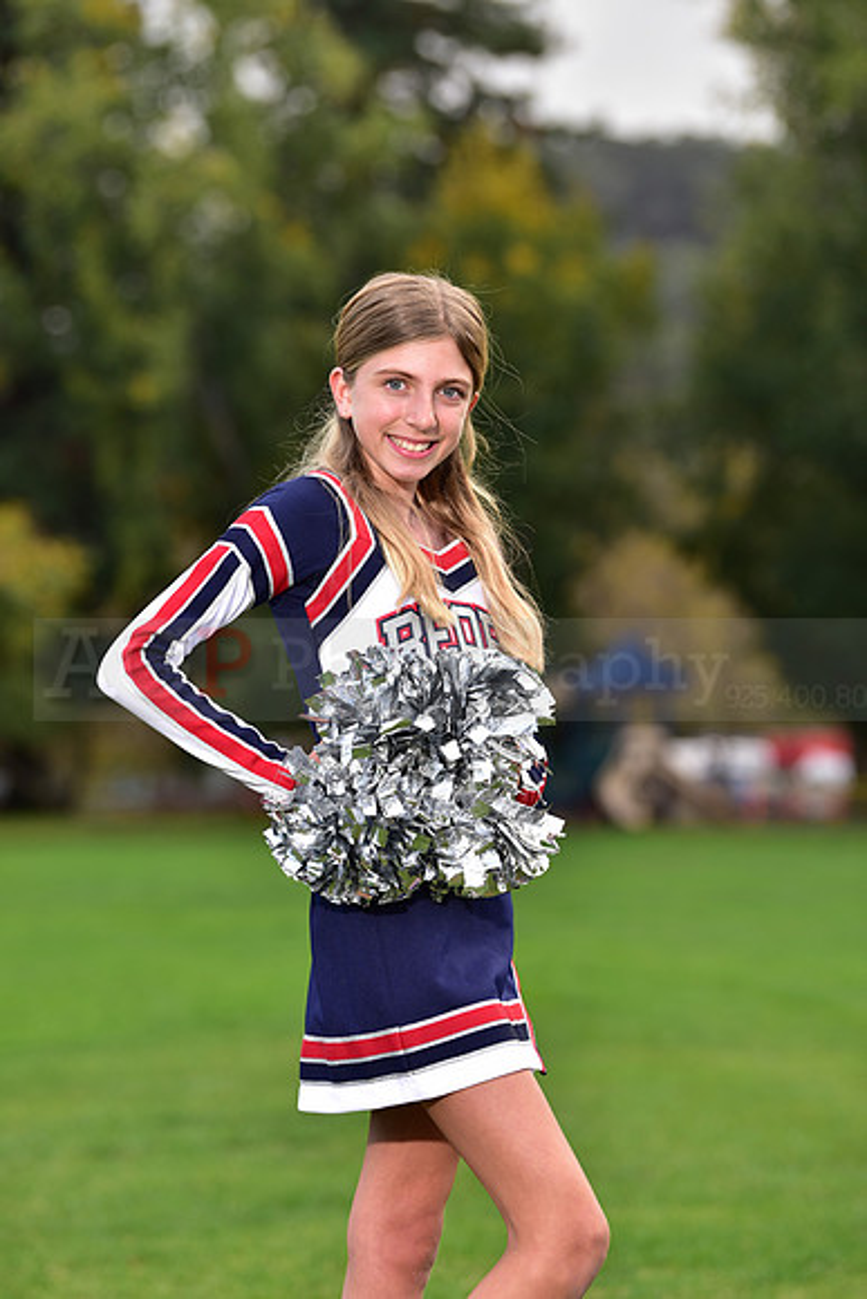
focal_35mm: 135
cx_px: 434
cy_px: 650
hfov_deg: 10.2
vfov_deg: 15.2
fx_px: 4874
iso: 160
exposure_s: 1/250
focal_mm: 135
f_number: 4
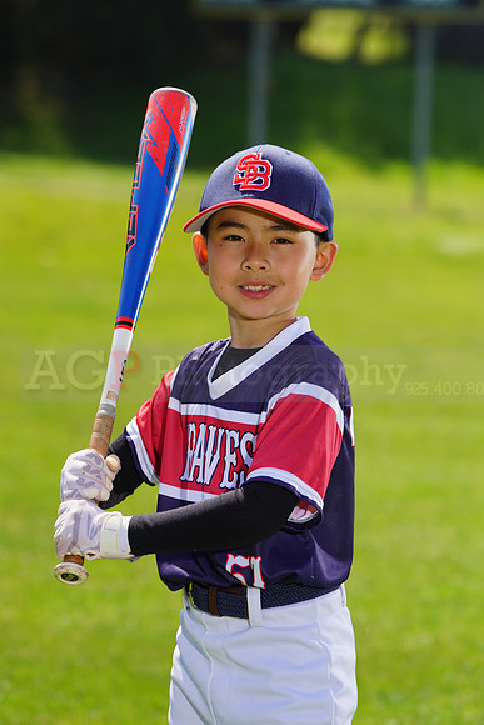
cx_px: 242
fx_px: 4454
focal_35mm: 221
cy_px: 362
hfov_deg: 6.2
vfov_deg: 9.3
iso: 100
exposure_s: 1/250
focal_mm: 221
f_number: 8
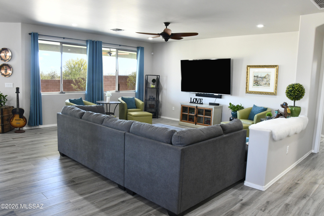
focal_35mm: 27
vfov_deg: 47.9
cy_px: 108
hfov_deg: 67.4
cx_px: 162
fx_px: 243
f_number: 11
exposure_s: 1/13
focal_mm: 18
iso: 1250
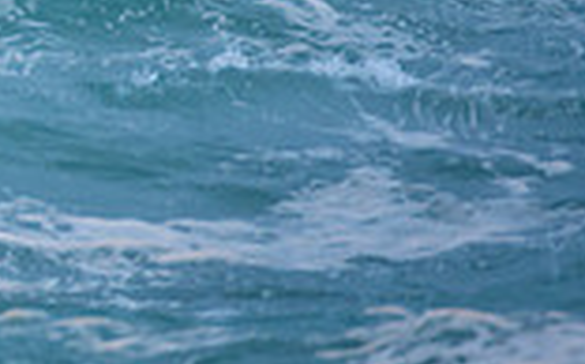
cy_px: -343
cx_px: -458
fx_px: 45341
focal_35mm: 2848
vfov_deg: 0.5
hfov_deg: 0.7
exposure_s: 1/640
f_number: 5.6
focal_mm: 500
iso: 320
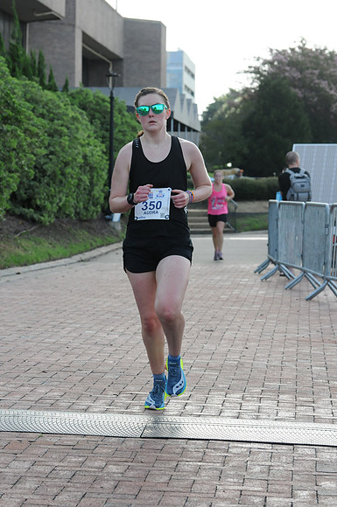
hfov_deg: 10.7
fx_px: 1796
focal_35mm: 128
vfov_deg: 16.1
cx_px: 168
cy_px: 254
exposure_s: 1/800
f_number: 5.6
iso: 800
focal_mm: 85
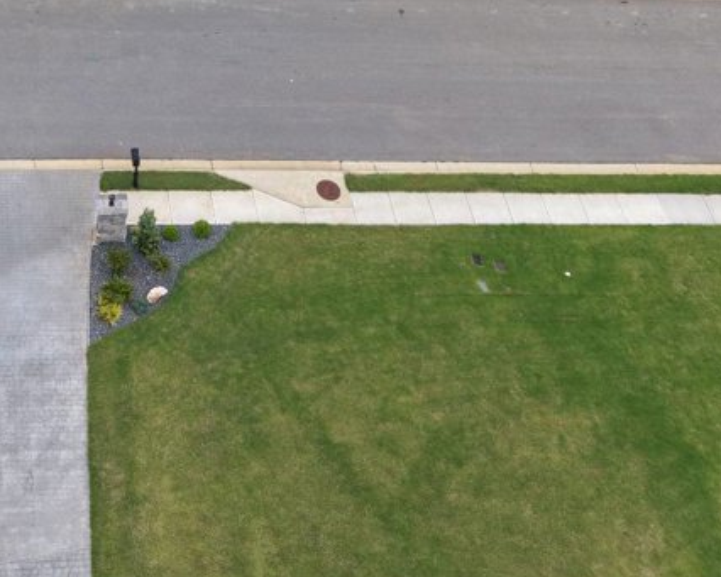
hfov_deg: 27.8
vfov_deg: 21.1
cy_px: -161
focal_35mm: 66
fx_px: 1409
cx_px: 93
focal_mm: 8.67
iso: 100
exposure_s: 1/1000
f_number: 1.8
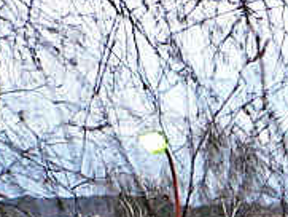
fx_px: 1765
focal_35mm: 212
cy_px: 365
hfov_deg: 9.1
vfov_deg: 6.9
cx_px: 450
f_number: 2.8
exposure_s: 1/8
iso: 400
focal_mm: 8
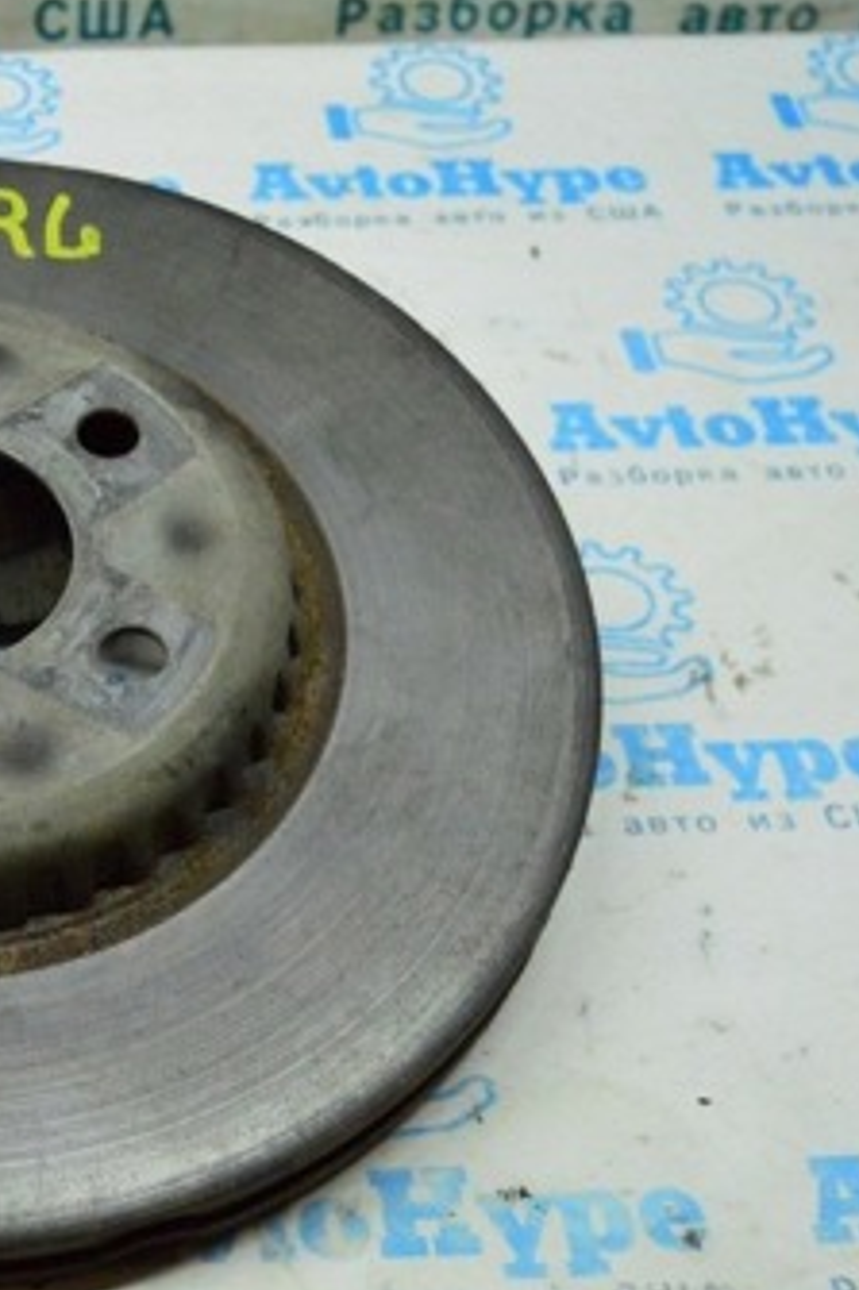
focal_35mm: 63
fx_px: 2257
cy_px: 664
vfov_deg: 31.9
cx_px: -158
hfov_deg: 20.3
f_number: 3.8
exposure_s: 1/1000
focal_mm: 22
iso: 6400
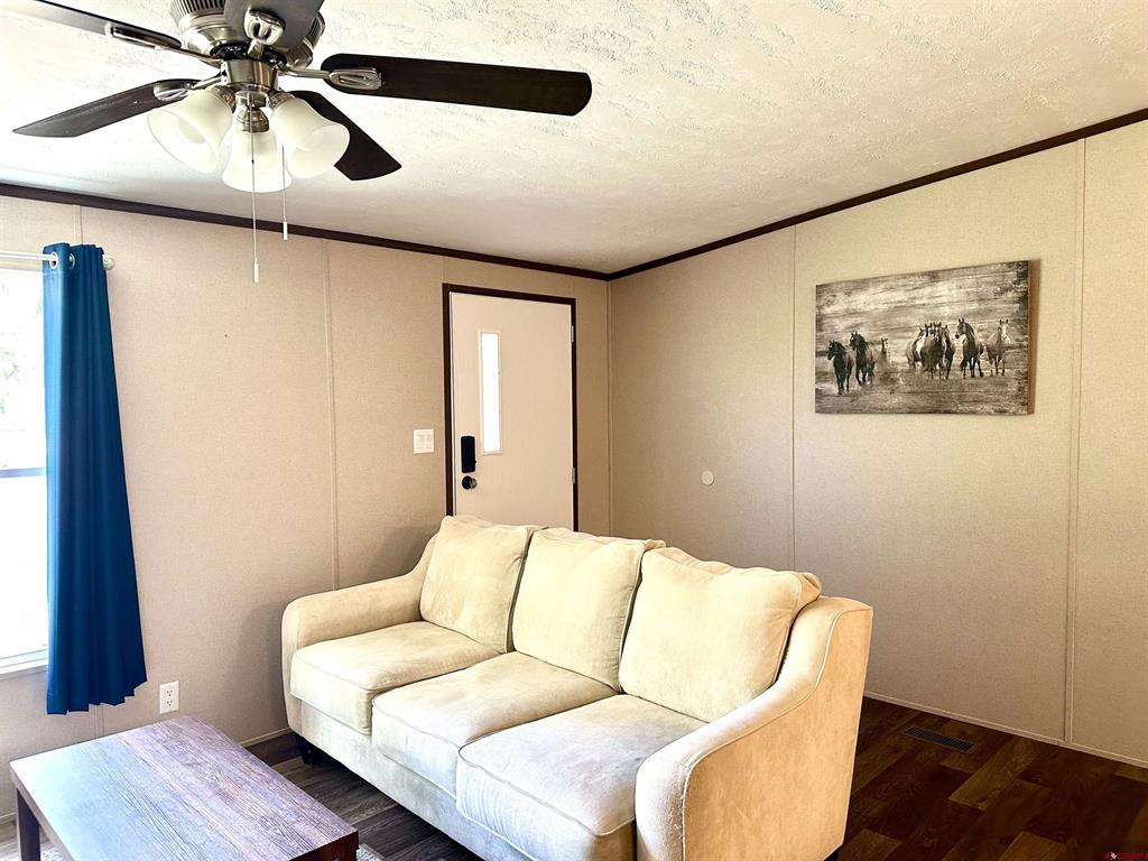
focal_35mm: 24
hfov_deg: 71.6
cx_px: 574
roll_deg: +0.5
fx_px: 796
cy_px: 430
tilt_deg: -3.2
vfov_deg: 56.8
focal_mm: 6.86
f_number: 1.78
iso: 320
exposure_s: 1/60
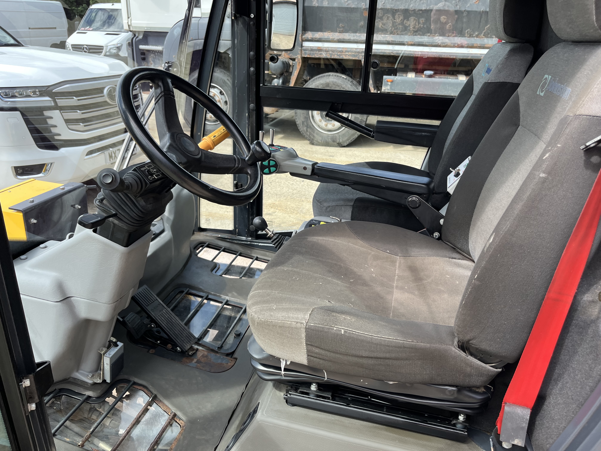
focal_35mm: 26
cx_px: 300
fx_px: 451
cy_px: 226
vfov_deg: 53.1
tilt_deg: -20.9
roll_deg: -3.2
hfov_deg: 67.3
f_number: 1.6
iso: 50
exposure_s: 1/569
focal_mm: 5.1
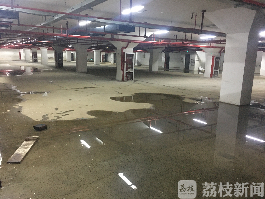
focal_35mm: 29
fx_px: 222
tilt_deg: -10.3
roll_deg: -1.9
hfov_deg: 61.7
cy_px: 100
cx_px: 132
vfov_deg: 48.2
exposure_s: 1/8
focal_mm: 4.15
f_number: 2.2
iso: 160
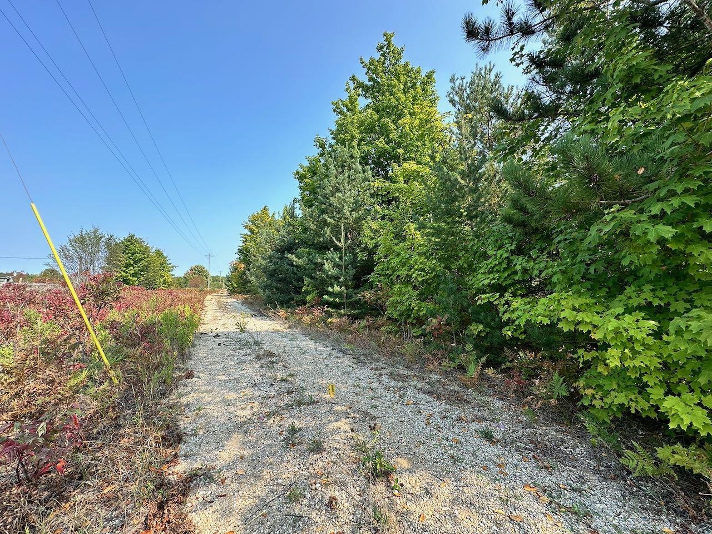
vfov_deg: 85.7
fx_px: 288
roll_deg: +0.3
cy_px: 267
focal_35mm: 14
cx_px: 356
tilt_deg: +5.8
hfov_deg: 102.1
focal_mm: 2.22
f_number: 2.2
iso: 40
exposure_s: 1/600
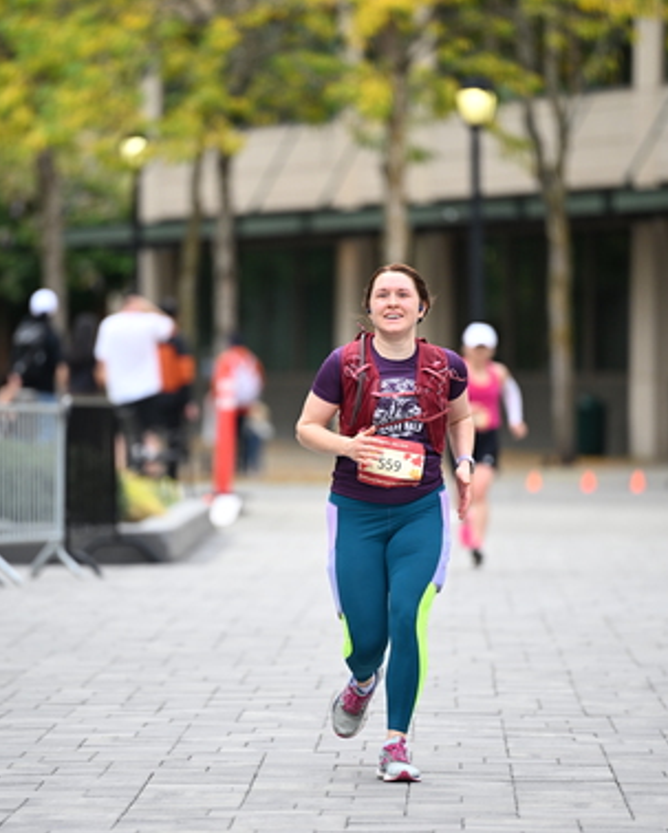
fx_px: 6738
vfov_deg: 7.1
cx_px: 330
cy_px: 416
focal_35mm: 273
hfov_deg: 5.7
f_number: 2.8
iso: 640
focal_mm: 200
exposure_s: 1/2000
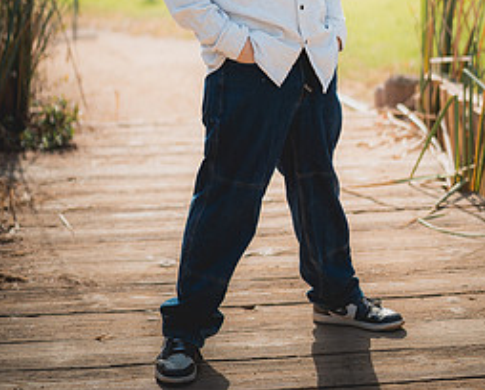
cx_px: 264
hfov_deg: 23.0
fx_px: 1193
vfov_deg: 18.3
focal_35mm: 83
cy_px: 65
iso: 250
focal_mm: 50
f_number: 1.4
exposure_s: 1/4000
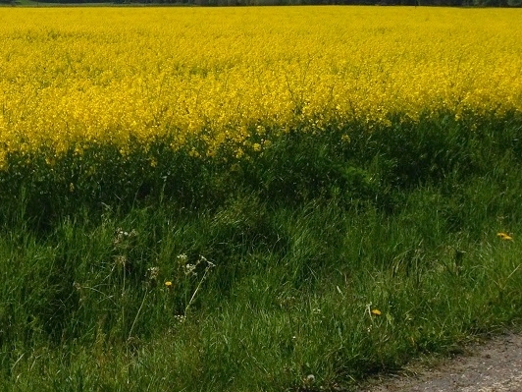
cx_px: -32
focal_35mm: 79
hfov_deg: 23.4
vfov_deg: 18.1
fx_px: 1191
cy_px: -20
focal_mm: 4.28
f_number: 2.4
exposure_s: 1/3247
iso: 50
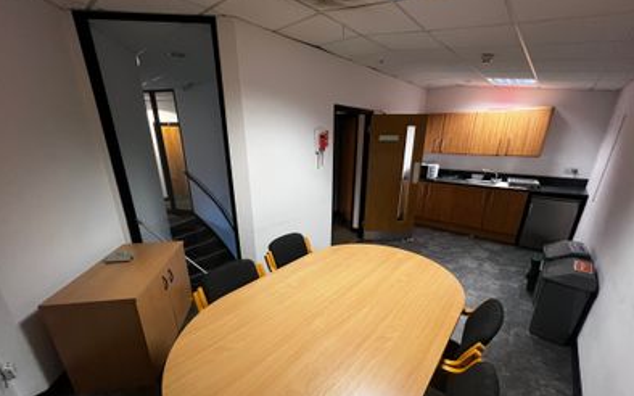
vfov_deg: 78.0
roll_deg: +0.0
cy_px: 230
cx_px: 314
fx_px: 242
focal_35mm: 14
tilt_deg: -19.6
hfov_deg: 105.3
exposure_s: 1/50
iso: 320
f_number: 1.8
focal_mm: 1.57
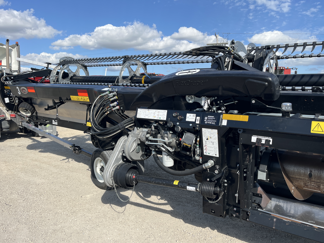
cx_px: 158
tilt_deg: -5.7
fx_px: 253
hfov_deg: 65.3
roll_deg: -0.3
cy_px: 125
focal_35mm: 27
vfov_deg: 51.3
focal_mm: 5.1
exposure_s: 1/3311
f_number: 1.6
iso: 50
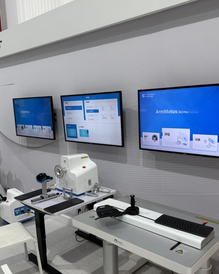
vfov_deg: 55.4
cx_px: 121
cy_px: 160
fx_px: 259
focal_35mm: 32
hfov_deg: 45.7
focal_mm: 6.76
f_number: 1.78
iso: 100
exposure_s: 1/100
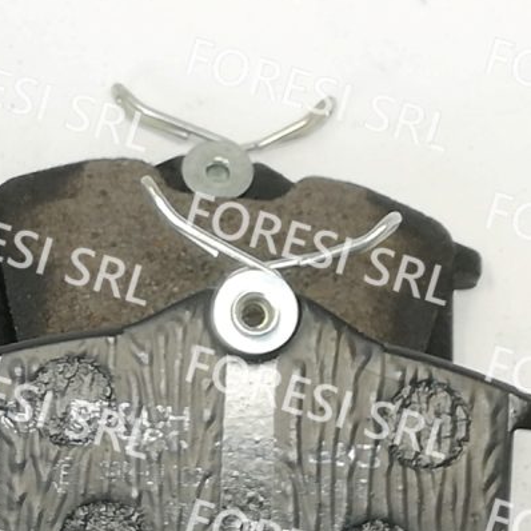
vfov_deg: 13.2
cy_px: 375
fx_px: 2291
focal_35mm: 132
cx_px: -39
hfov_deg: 13.0
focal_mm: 3.81
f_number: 2.2
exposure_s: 1/100
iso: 80
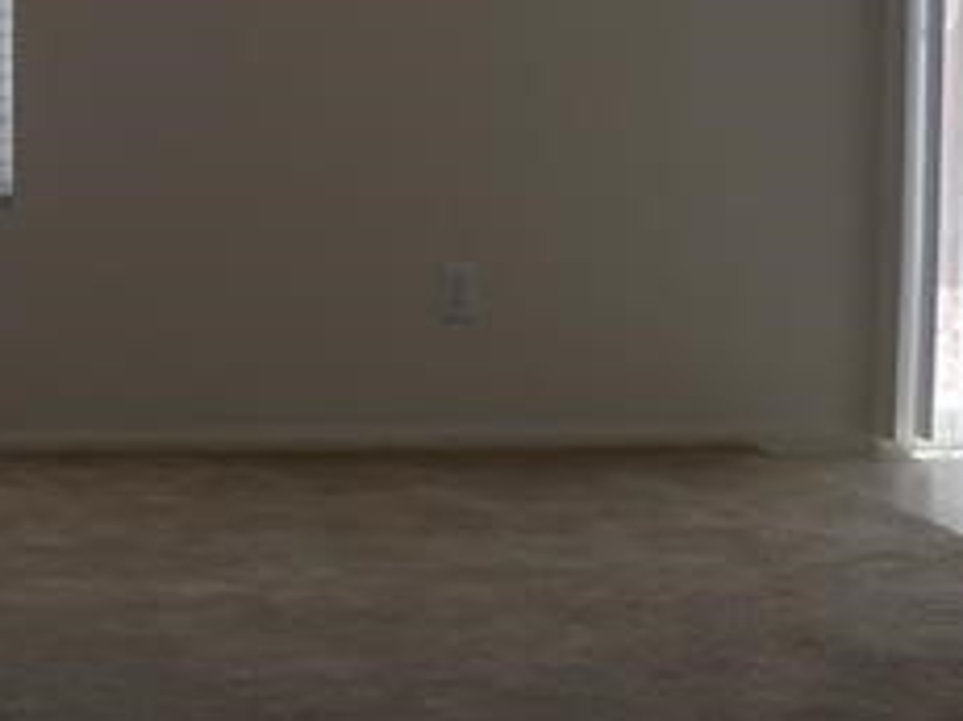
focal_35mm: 156
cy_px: 113
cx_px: -308
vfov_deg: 9.5
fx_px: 4338
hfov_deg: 12.3
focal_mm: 8.1
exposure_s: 1/80
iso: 125
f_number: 4.2
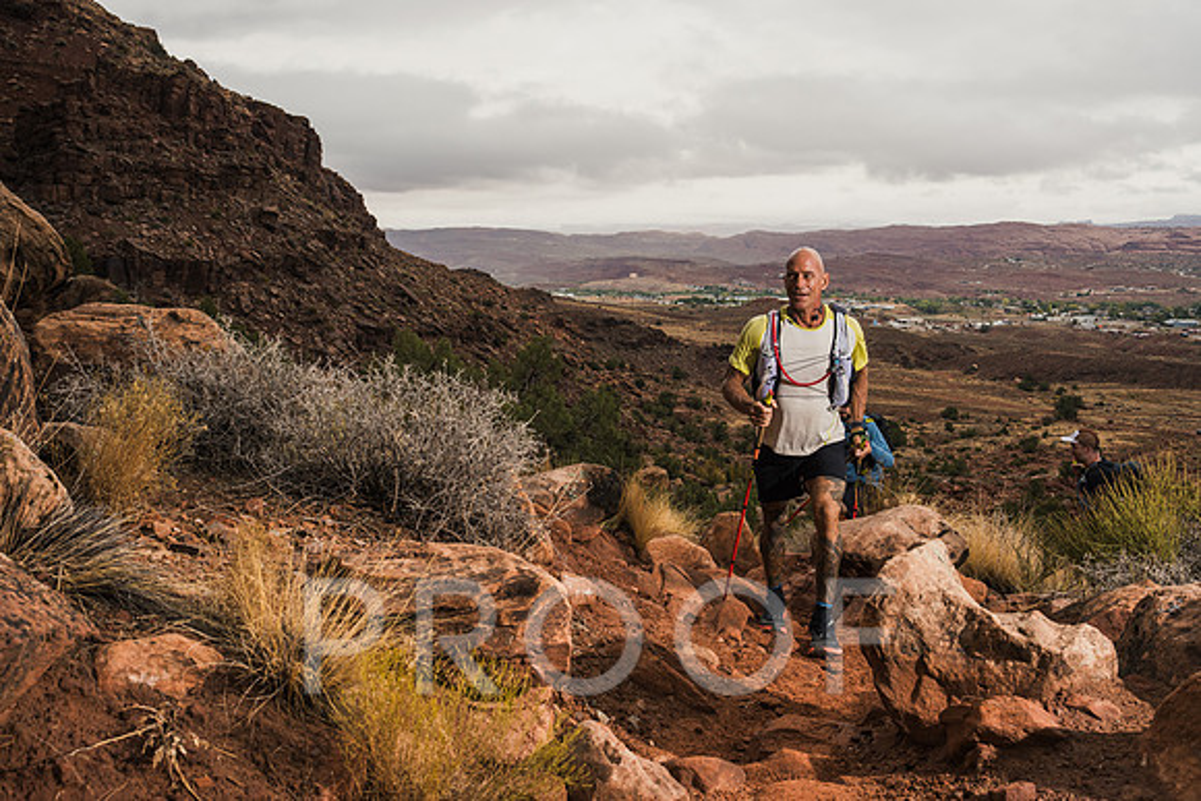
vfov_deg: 40.4
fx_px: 1088
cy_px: 400
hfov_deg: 57.8
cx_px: 600
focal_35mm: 33
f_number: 6.3
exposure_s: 1/320
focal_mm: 32
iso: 200
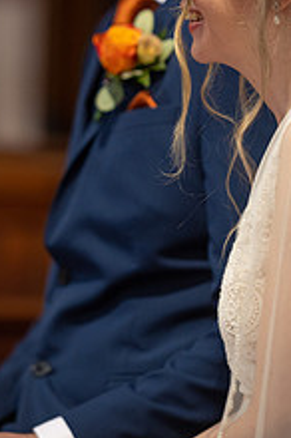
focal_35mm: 327
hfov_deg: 4.2
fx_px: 3977
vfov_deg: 6.3
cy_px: 80
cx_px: 63
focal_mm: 160
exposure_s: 1/125
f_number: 2.8
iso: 1600
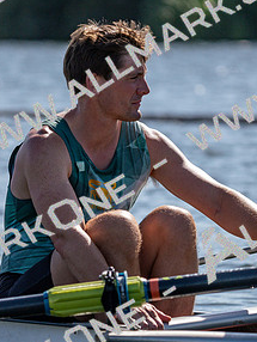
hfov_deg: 3.0
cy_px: 170
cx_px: 99
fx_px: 4952
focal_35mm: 501
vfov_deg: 4.0
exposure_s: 1/2000
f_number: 5.6
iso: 250
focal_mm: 257
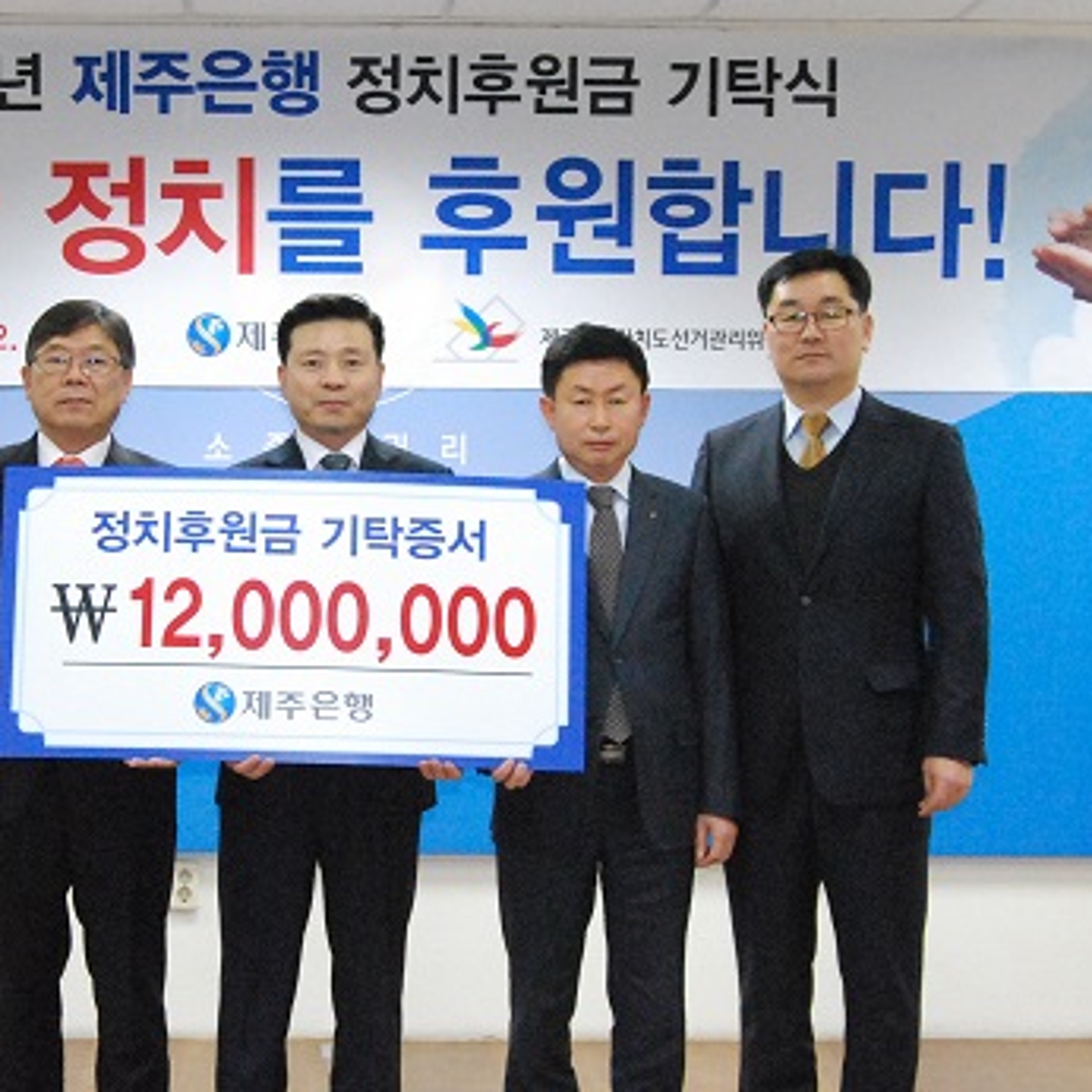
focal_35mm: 83
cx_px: 284
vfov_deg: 20.9
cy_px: 549
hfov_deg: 20.8
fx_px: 2958
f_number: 7.1
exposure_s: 1/60
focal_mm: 31
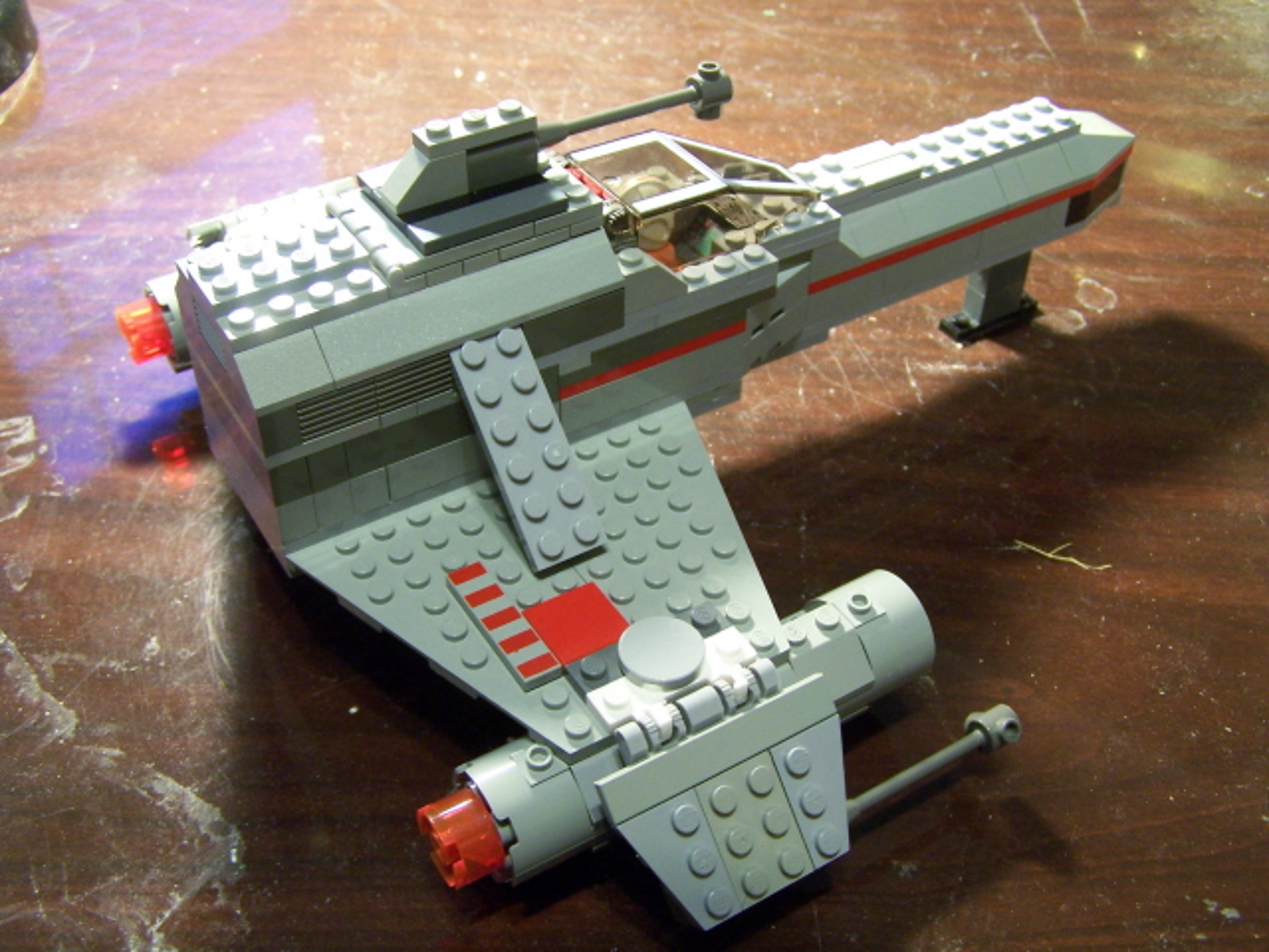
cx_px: 634
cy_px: 476
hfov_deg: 49.0
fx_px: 1393
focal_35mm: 38
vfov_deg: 37.7
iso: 140
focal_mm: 6.3
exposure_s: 1/8
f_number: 2.8
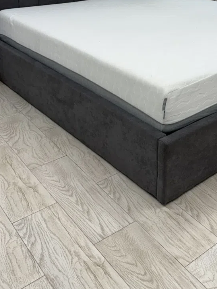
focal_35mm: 45
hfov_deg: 31.7
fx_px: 376
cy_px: 41
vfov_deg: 39.6
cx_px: 157
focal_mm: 6.76
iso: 125
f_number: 1.78
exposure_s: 1/100
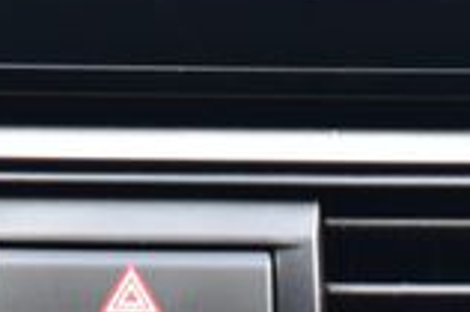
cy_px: -315
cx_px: 107
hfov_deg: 10.6
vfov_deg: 6.8
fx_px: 2530
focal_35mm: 194
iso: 400
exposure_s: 1/30
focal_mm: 32
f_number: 7.1
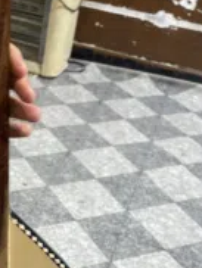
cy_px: 214
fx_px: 442
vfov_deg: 32.8
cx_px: -4
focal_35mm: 57
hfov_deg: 24.4
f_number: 1.8
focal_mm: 4.25
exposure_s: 1/30
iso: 640
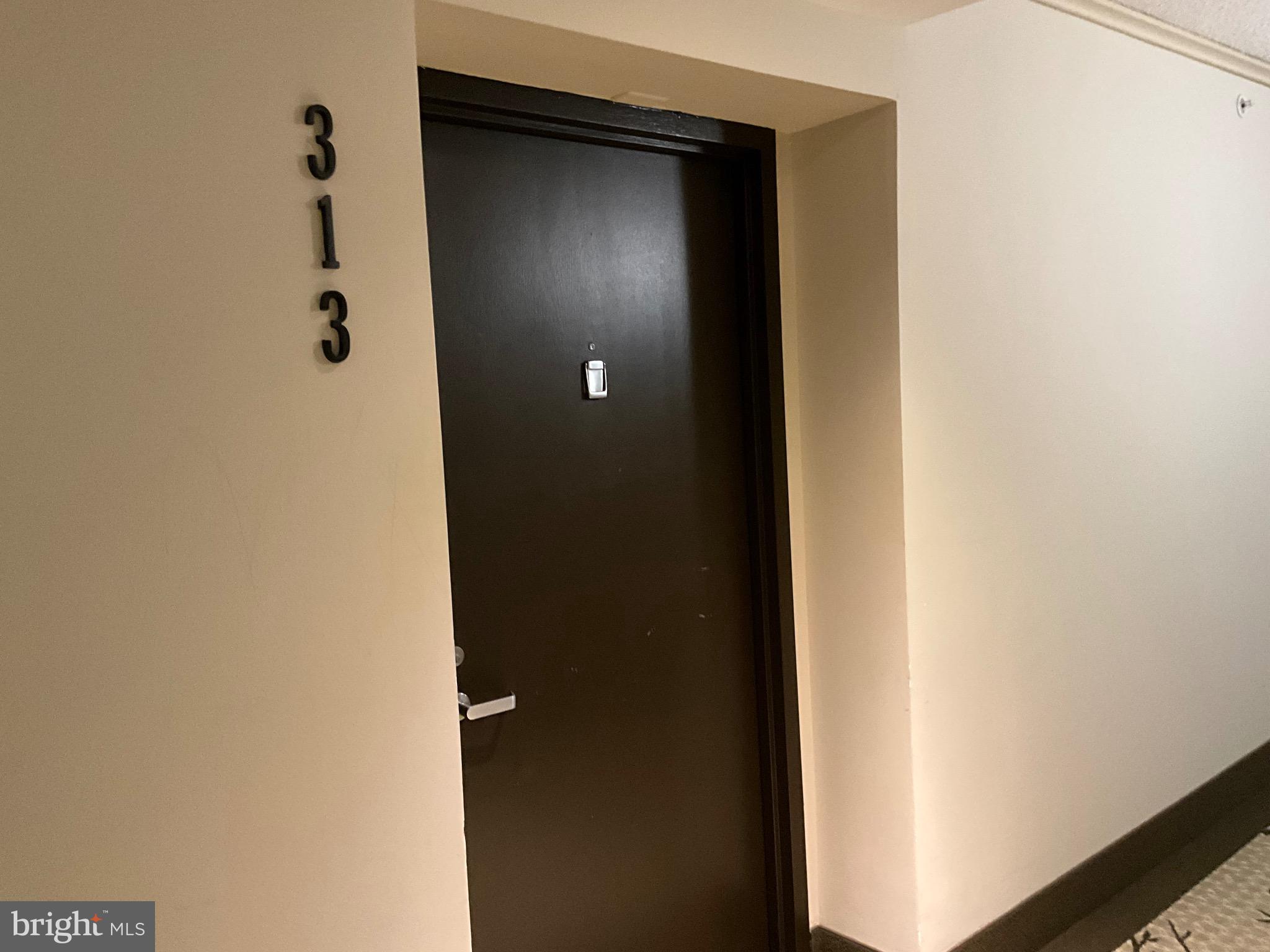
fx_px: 1064
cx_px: 635
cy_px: 476
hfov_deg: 61.7
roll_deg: +3.0
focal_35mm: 29
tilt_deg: -5.0
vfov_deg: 48.2
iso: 400
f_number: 1.8
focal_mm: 3
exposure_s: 1/30
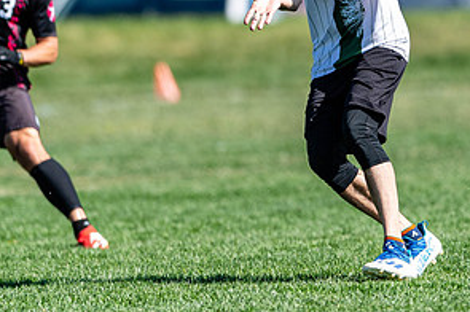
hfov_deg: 1.6
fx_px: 16601
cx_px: 327
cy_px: 48
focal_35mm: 1273
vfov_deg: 1.1
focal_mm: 400
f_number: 2.8
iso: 140
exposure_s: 1/2000
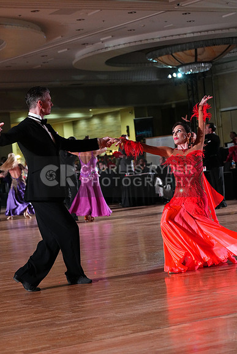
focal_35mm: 93
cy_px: 177
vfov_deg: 21.9
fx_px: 918
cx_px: 118
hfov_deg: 14.7
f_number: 5
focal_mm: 93
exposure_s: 1/400
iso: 6400
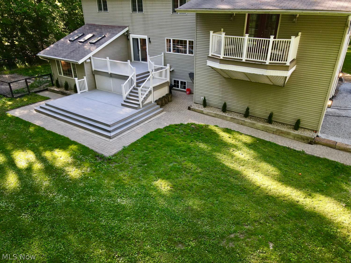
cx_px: 176
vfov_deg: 56.8
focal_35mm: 24
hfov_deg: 71.6
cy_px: 132
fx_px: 243
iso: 550
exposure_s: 1/10
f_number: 2.8
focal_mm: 4.5
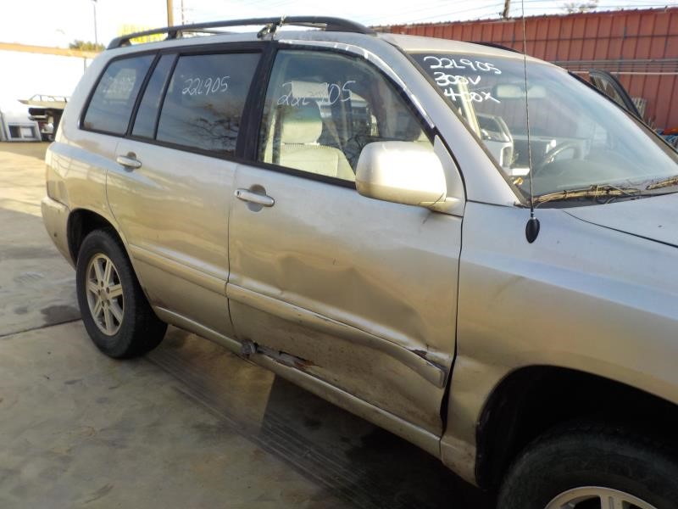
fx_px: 588
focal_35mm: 30
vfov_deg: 46.8
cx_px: 339
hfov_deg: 60.0
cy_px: 254
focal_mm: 4.1
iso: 125
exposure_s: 1/400
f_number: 3.3
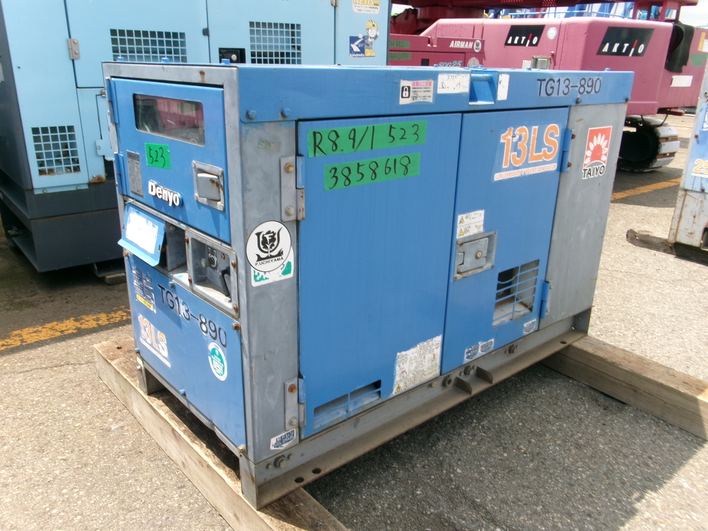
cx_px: 354
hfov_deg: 63.4
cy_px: 266
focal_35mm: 28
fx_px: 573
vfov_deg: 49.7
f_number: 10.8
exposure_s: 1/70
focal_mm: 5.1
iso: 100
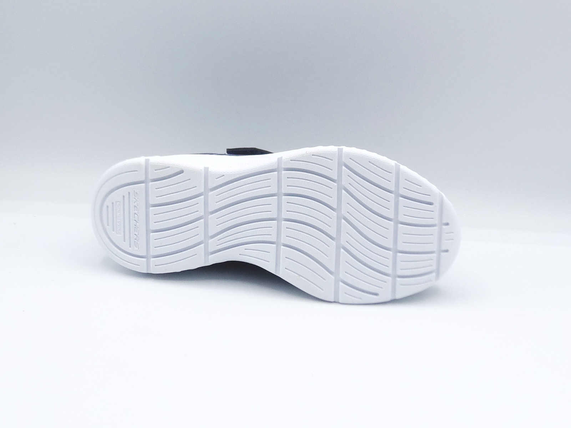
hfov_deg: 37.5
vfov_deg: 28.6
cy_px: 214
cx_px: 286
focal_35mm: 51
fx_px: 841
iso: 100
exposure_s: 1/250
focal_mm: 5.2
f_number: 4
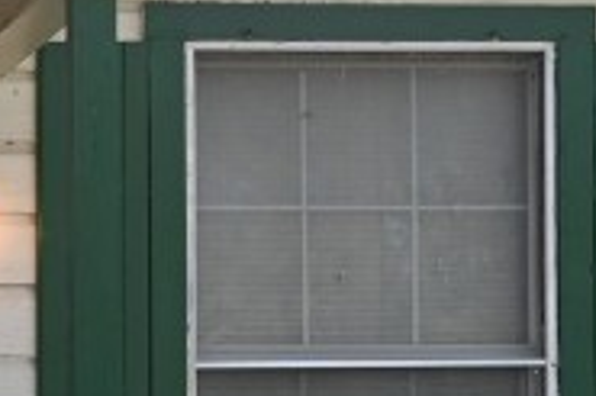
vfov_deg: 5.7
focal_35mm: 237
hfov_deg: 8.3
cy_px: 541
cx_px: -548
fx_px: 3920
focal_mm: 38
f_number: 5.6
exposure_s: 1/250
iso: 125
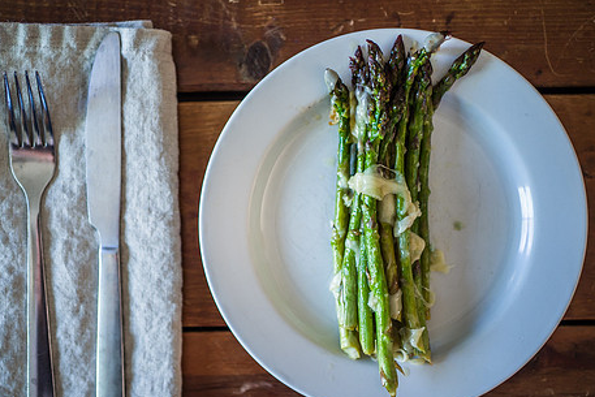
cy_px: 219
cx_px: 272
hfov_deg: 43.6
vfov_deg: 29.9
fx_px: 744
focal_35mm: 45
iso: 800
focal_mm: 35
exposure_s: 1/160
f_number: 1.8
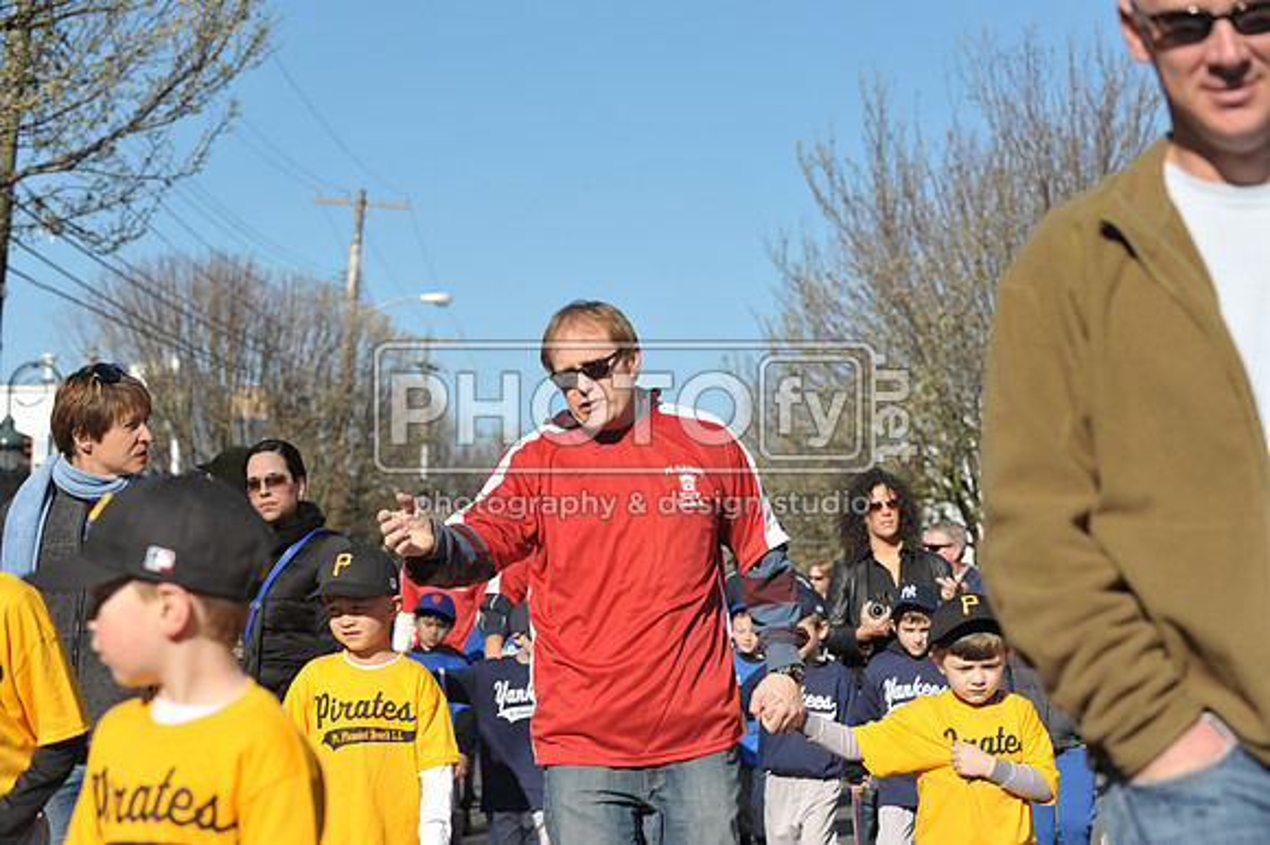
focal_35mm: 75
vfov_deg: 18.2
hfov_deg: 27.0
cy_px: 422
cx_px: 635
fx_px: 2644
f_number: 5.6
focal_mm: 75
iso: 400
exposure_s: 1/2000
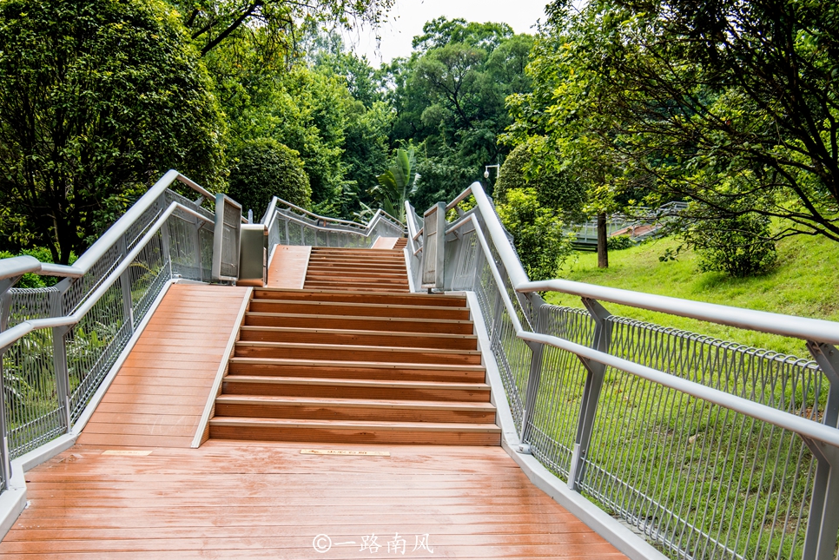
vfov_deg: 35.1
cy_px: 250
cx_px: 374
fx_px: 886
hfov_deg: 50.6
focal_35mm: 38
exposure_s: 1/100
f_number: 14
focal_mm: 34
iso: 200
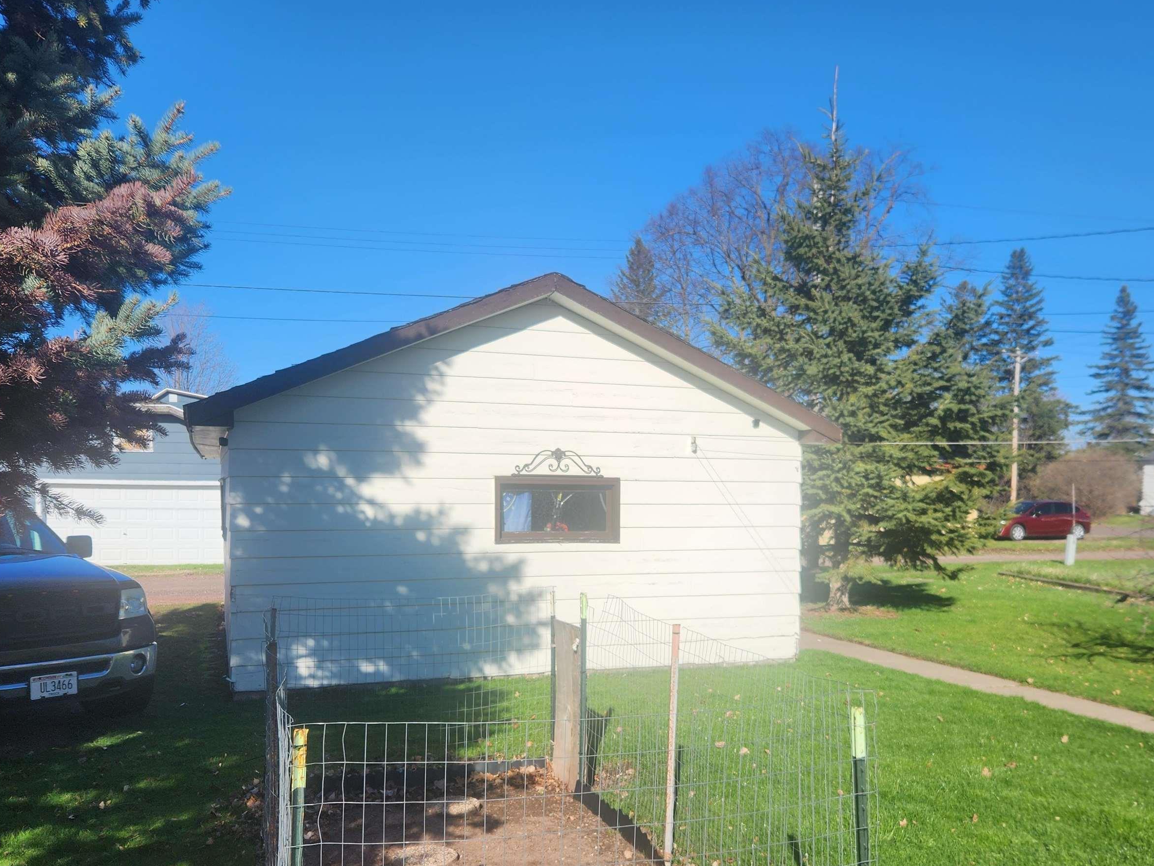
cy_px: 530
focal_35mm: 30
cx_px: 597
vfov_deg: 46.5
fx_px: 1000
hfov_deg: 60.0
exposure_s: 1/2122
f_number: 1.8
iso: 20
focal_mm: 5.4
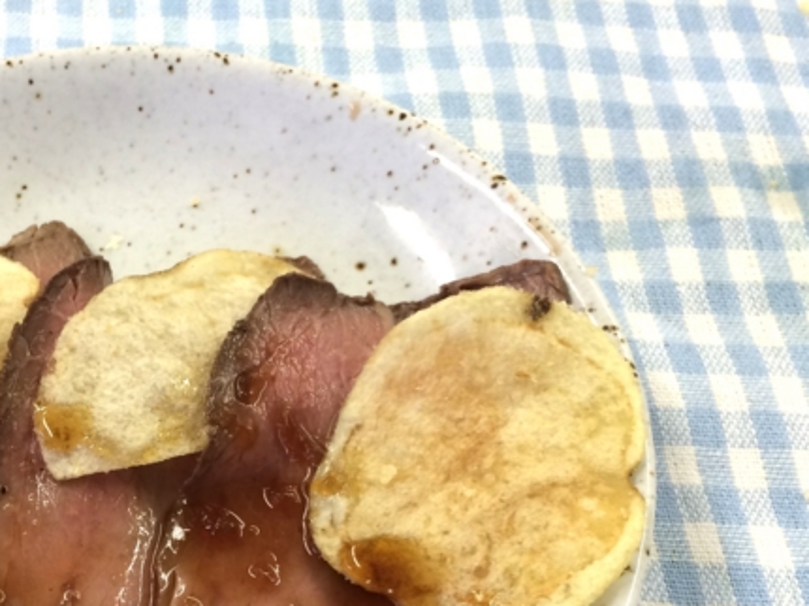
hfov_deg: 34.4
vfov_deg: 26.3
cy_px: 516
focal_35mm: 54
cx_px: 151
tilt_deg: -59.3
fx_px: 1261
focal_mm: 4.15
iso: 32
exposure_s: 1/33
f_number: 2.2
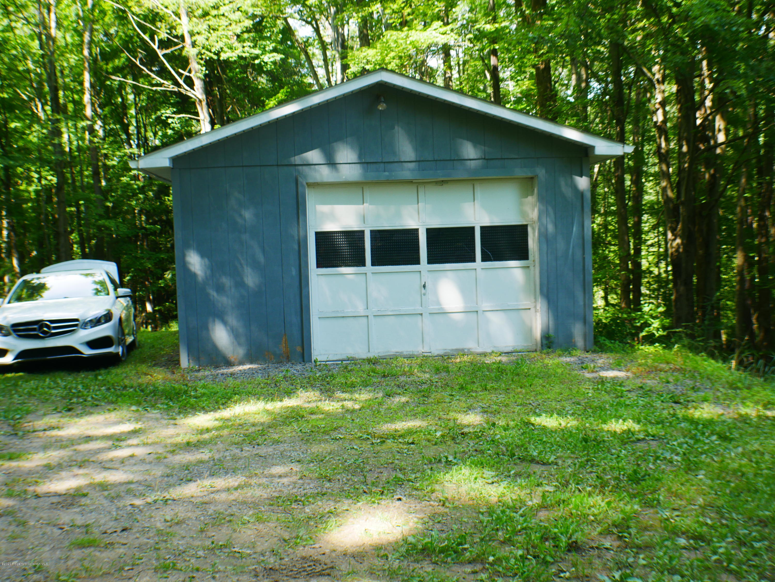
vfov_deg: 29.1
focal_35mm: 50
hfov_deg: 38.2
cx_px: 388
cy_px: 291
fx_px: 1120
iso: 200
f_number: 5.3
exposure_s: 1/80
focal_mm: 25
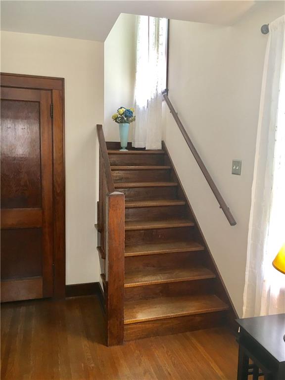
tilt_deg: -6.1
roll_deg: -1.3
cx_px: 142
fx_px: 318
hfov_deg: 48.2
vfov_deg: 61.7
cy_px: 190
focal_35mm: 29
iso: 80
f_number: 2.2
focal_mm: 4.15
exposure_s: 1/30
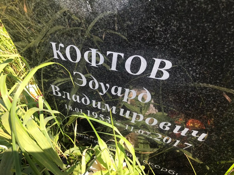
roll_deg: +13.7
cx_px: 117
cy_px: 88
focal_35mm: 28
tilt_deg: -40.8
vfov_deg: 49.7
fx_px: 189
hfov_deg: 63.4
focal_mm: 3.99
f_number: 1.8
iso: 20
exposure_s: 1/595
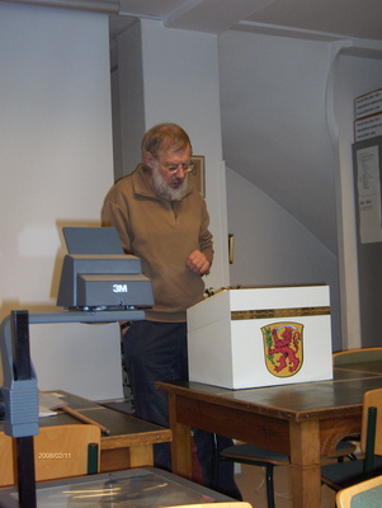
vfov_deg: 34.9
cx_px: 191
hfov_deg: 26.6
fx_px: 808
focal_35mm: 55
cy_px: 254
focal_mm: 11.4
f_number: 3.2
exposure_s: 1/90
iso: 100
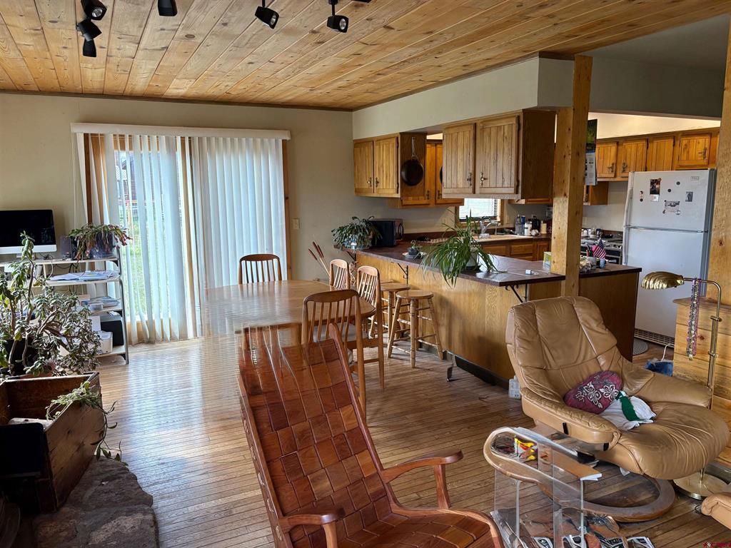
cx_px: 366
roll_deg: +0.9
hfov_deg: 67.3
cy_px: 274
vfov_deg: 53.1
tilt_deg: -9.5
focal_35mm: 26
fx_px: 549
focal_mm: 5.96
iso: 100
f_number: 1.6
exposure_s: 1/120
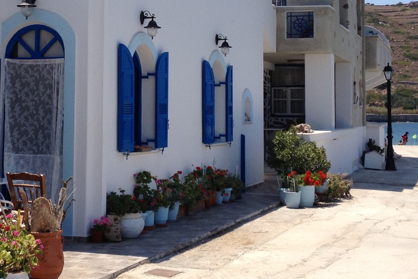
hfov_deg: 25.6
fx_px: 918
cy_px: 48
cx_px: 175
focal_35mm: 79
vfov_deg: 17.1
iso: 50
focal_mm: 4.28
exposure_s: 1/2123
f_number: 2.4
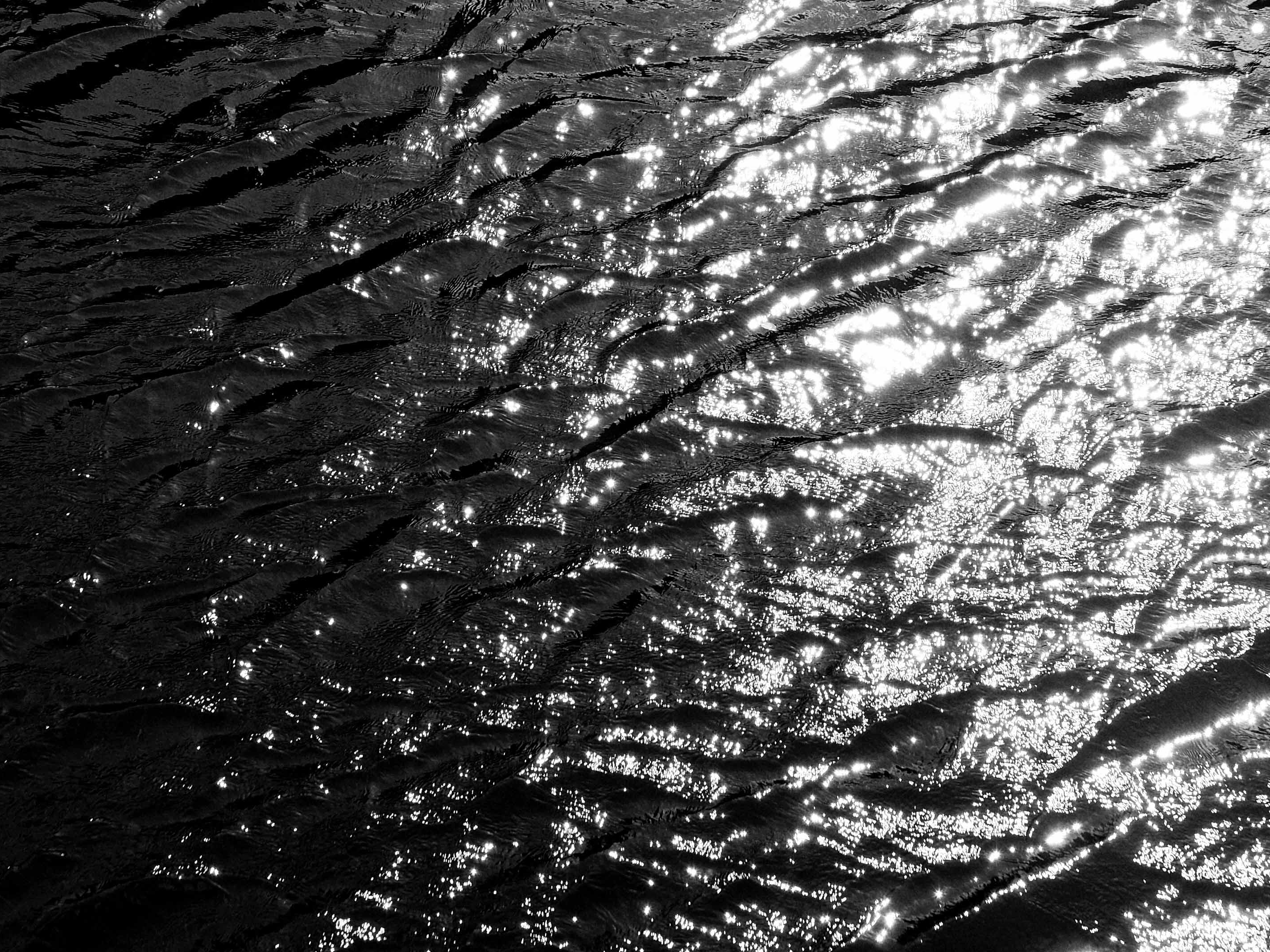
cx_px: 612
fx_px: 2825
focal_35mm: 77
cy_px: 274
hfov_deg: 25.3
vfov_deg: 19.0
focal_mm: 25.6
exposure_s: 1/680
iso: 400
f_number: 8
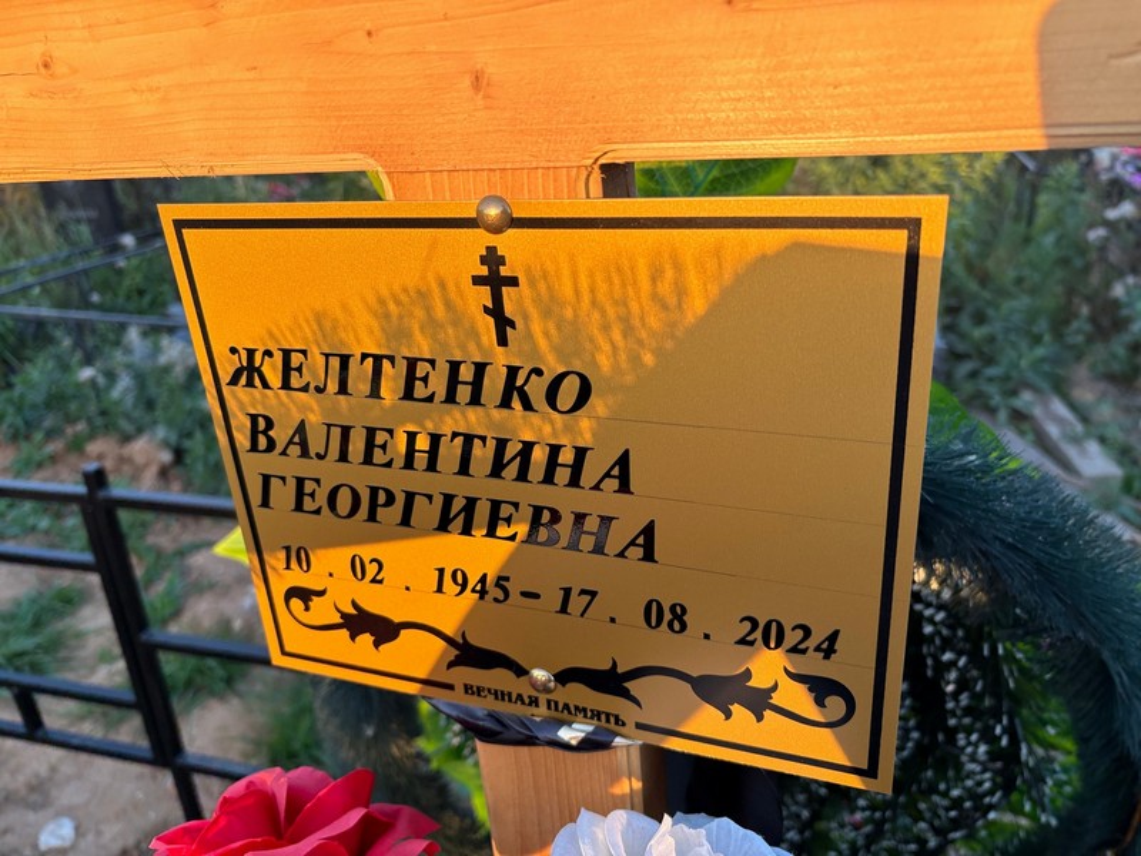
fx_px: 857
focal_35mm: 26
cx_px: 570
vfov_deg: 53.1
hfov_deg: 67.3
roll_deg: +4.0
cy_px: 428
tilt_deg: -21.9
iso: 50
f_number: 1.6
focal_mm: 5.96
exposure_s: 1/338
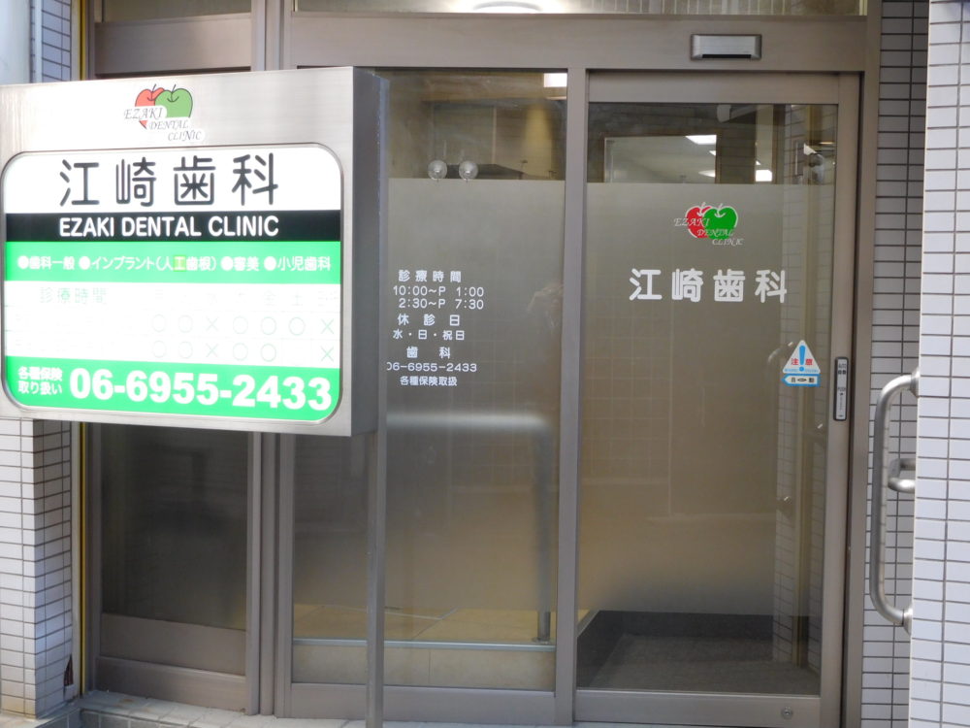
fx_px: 1261
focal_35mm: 45
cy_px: 364
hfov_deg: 42.1
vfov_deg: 32.2
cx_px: 485
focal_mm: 8
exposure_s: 1/30
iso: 200
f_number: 4
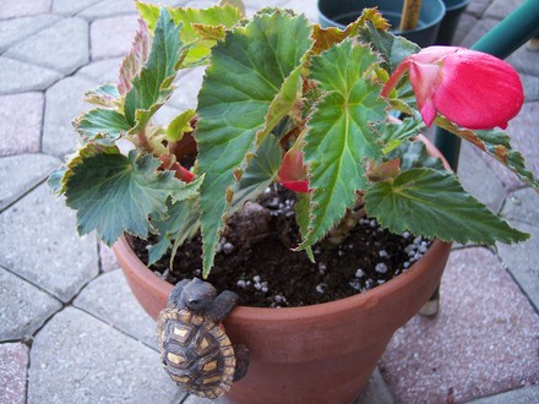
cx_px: 270
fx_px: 592
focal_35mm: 38
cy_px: 202
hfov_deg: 49.0
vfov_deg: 37.7
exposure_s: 1/125
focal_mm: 8
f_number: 2.8
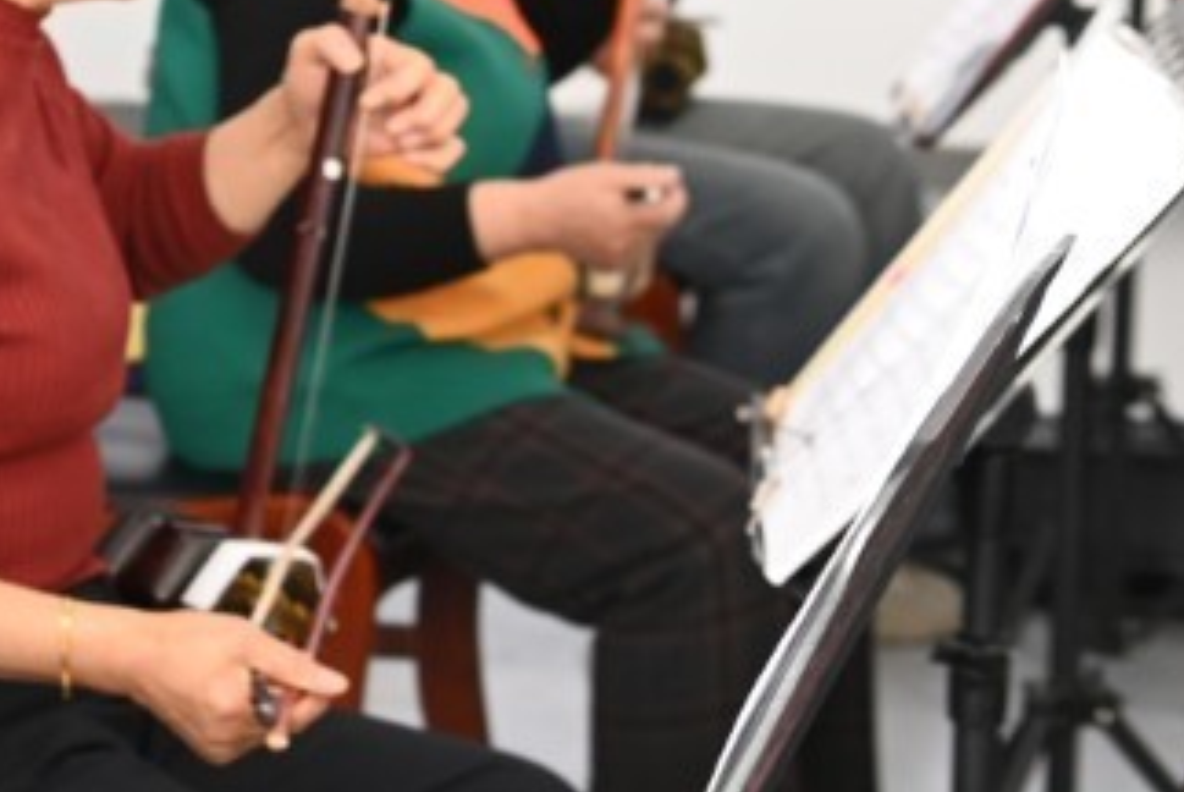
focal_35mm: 139
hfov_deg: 13.9
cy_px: 224
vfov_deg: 9.9
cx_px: -541
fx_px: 4576
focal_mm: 45
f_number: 5
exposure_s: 1/100
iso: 500
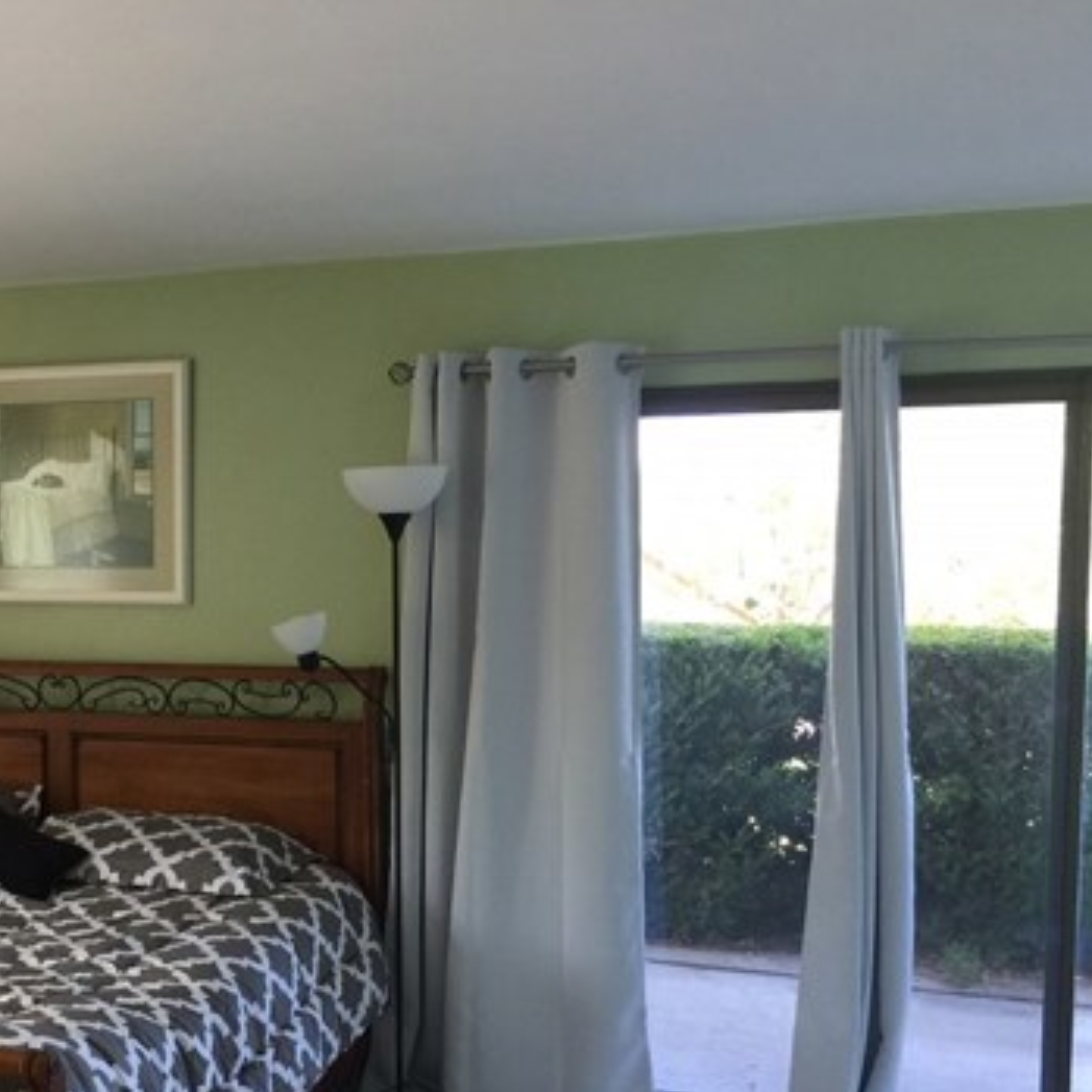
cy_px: 701
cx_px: 144
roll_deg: -0.7
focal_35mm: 47
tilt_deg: -4.6
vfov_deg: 35.8
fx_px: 1677
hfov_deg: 34.4
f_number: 2.2
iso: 32
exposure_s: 1/30
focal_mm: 4.15
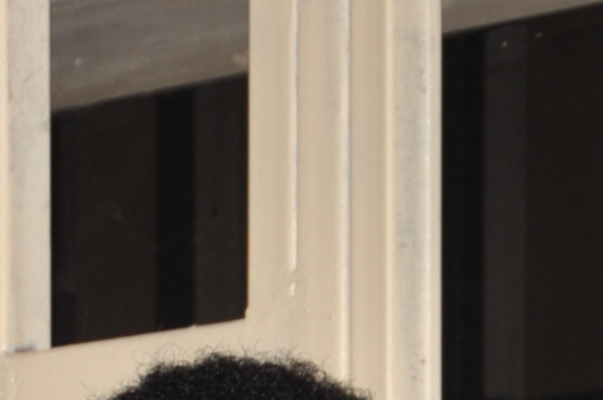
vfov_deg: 3.1
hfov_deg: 4.7
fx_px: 7325
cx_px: 55
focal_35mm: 438
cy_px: 1100
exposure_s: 1/60
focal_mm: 48
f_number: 4.8
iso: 200
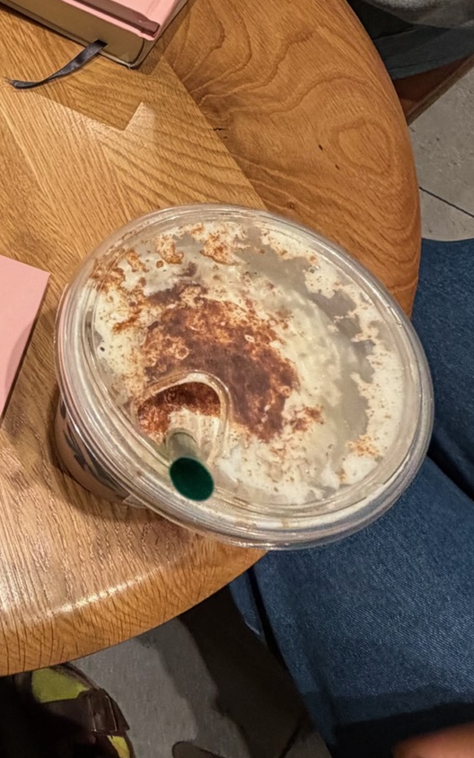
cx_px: -180
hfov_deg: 27.7
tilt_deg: -62.9
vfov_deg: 51.4
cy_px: 177
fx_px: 744
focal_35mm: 36
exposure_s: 1/120
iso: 160
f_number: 2.2
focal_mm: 2.22
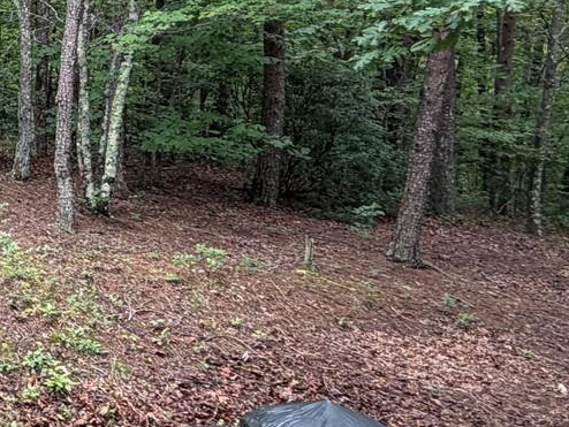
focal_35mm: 58
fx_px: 954
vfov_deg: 25.1
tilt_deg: -5.6
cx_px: -333
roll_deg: +1.8
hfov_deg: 24.2
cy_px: 135
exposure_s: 1/121
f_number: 2.2
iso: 64
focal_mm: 2.22
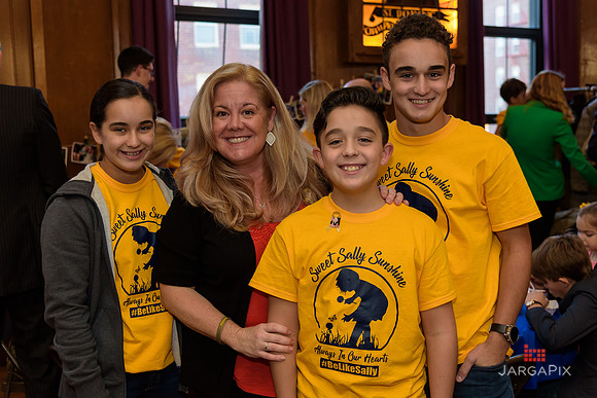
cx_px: 298
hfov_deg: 44.5
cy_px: 199
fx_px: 730
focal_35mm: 44
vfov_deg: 30.5
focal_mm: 44
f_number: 4
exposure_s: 1/125
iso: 400
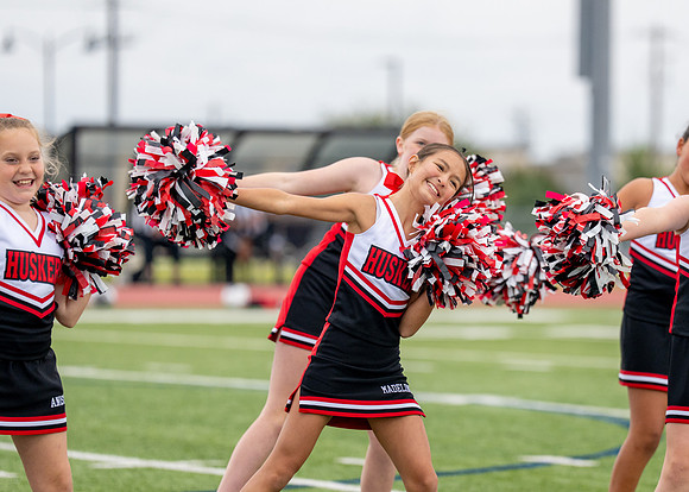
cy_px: 303
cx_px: 438
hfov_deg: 6.9
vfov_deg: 4.9
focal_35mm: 292
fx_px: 5715
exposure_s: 1/2000
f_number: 2.8
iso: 320
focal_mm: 176
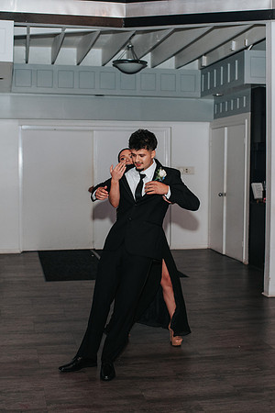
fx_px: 665
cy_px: 184
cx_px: 138
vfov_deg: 34.4
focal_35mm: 58
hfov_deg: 23.4
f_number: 2.8
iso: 1000
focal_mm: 35
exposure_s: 1/200
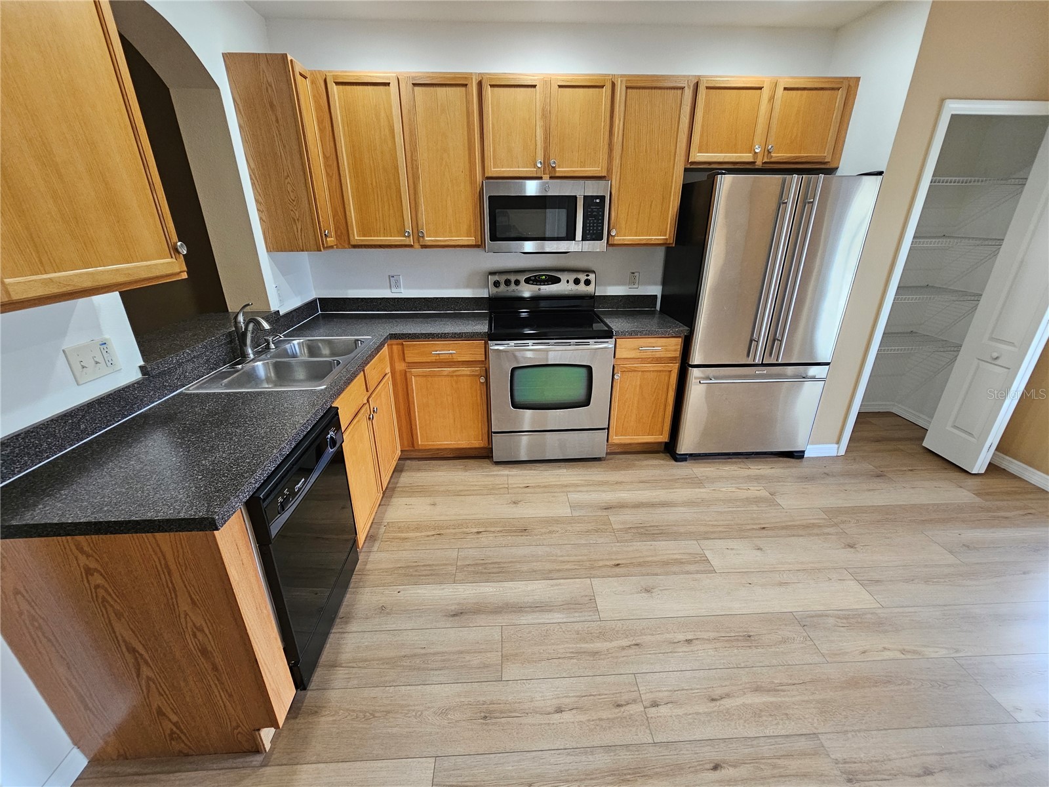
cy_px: 394
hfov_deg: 106.2
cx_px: 524
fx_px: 394
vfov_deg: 89.9
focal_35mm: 13
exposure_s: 1/60
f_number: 2.2
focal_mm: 2.2
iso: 200
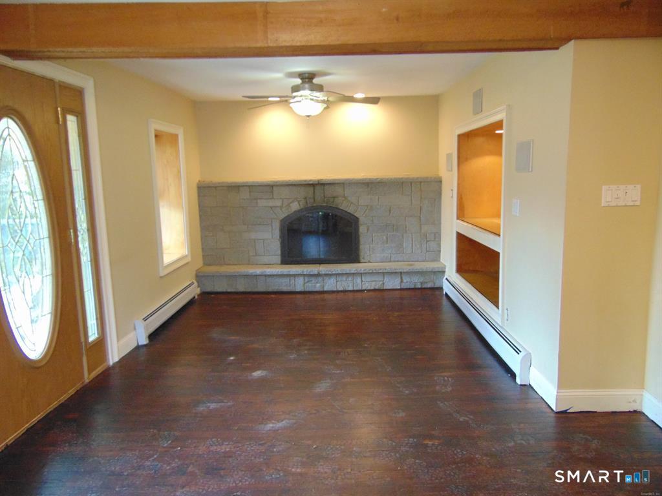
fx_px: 478
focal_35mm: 25
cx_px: 331
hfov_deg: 69.4
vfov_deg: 54.9
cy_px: 248
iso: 400
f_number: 3
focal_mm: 4.5
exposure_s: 1/30
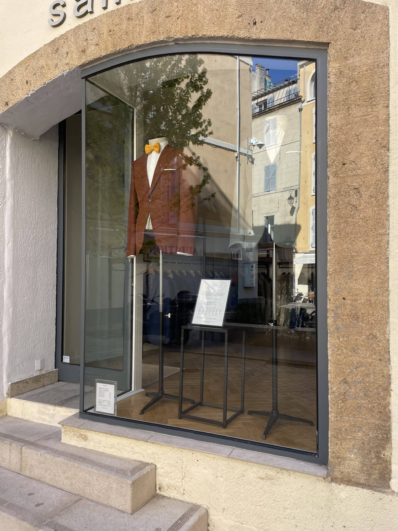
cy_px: 266
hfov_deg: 53.1
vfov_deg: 67.3
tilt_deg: +3.8
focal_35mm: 26
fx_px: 399
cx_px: 199
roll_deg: +0.9
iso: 32
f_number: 1.6
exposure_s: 1/367
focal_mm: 4.2
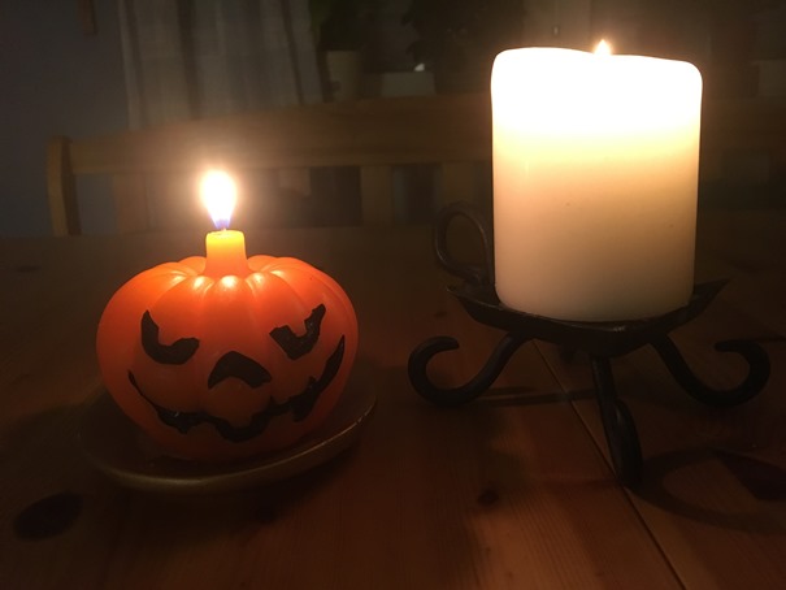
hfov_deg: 61.6
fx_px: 659
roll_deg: +1.5
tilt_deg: -16.3
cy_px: 295
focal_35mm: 29
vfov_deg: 48.2
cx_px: 393
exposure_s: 1/17
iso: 250
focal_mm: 4.15
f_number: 2.2
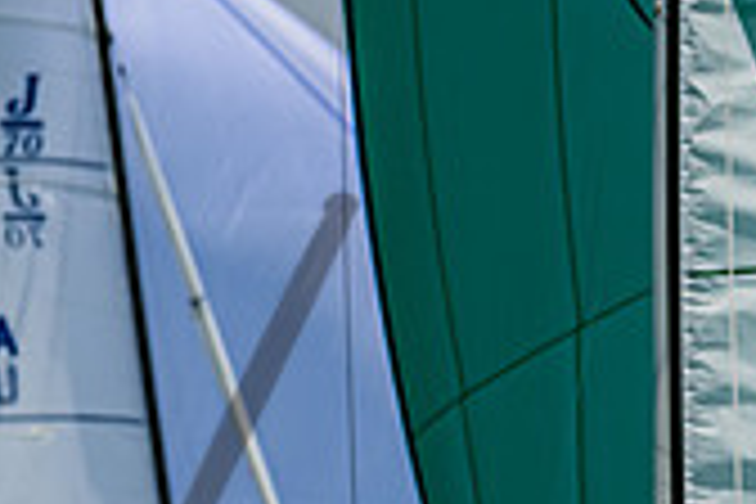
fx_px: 24169
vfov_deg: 1.2
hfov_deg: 1.8
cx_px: 346
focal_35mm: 1151
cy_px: 817
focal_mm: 220
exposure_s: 1/2500
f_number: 6.3
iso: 400
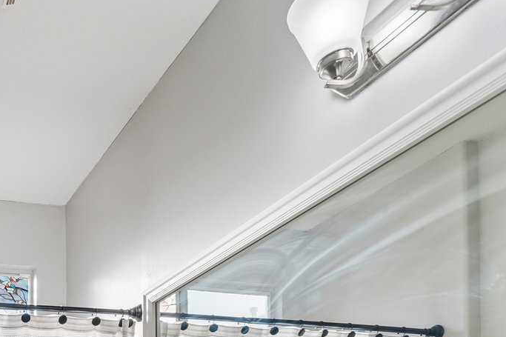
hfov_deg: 43.5
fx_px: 506
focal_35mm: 36
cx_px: -27
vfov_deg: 26.9
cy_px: 497
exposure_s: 1/30
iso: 160
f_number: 8
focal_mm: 12
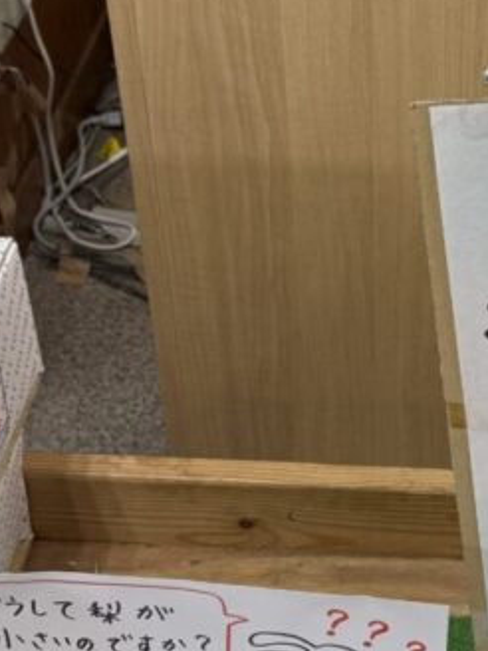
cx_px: 476
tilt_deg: -39.7
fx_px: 1410
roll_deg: -3.2
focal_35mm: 75
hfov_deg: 19.1
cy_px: 367
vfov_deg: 26.0
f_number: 1.78
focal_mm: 6.76
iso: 64
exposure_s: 1/198
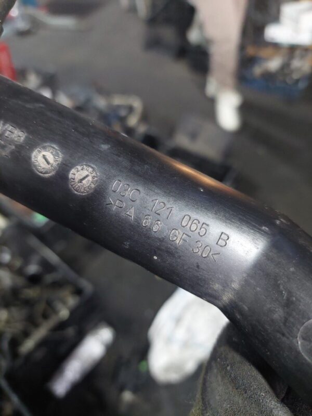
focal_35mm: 25
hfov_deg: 54.9
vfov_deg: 69.4
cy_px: 208
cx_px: 156
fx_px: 300
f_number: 1.8
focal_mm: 5.23
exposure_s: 1/50
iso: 500
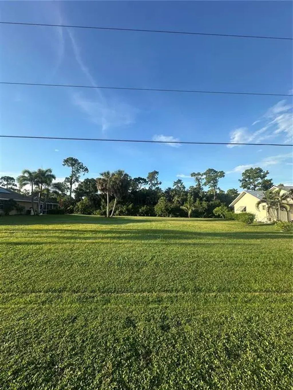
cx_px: 146
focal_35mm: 14
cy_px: 195
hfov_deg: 85.7
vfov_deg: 102.1
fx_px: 158
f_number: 2.2
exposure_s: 1/855
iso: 40
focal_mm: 2.22
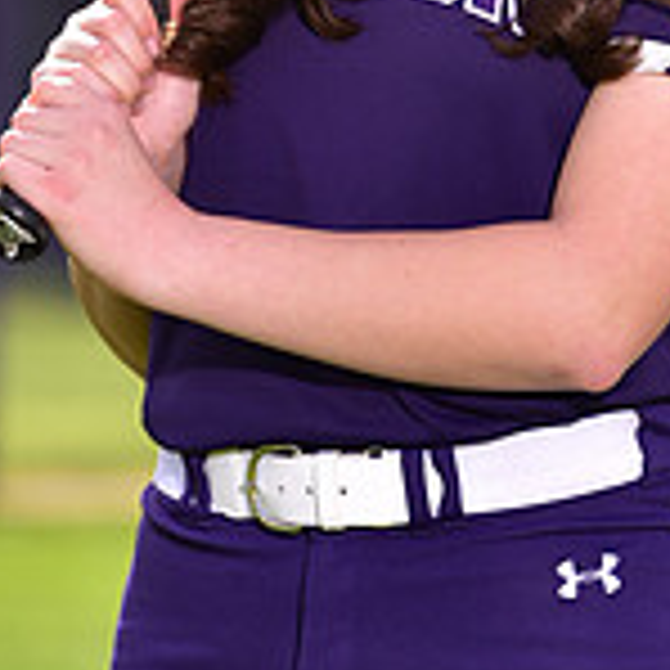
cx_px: 627
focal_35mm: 662
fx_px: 14496
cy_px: -171
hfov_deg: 2.6
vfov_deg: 2.6
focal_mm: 200
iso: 80
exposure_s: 1/250
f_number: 5.6
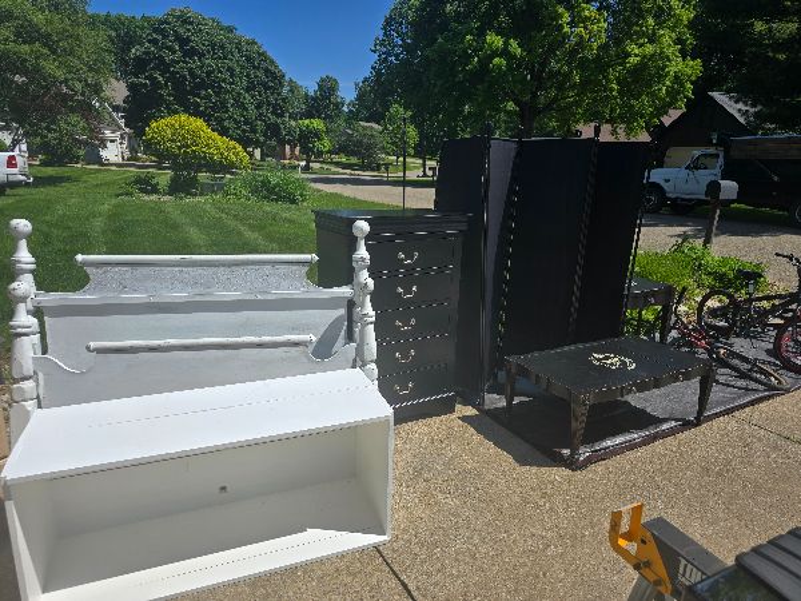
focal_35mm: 23
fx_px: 532
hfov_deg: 73.9
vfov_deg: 58.9
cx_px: 400
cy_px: 300
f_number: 1.7
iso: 12
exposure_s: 1/1192
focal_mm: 6.3
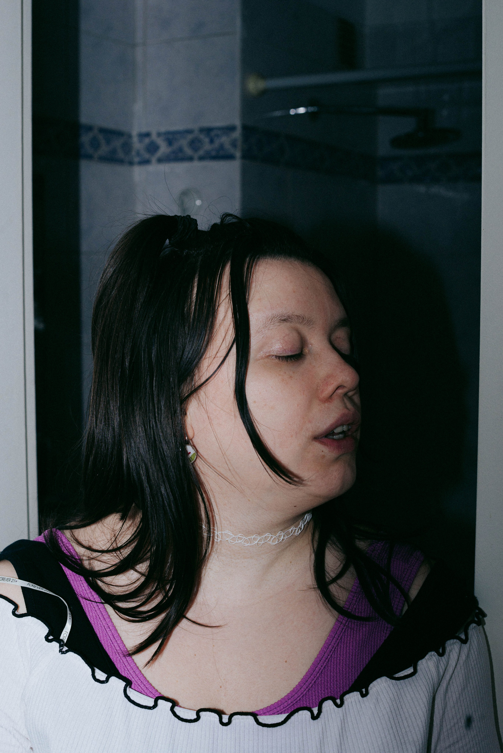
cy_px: 376
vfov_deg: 39.6
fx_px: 1047
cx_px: 252
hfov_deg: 27.0
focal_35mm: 50
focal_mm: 50
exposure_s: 1/200
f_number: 7.1
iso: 125
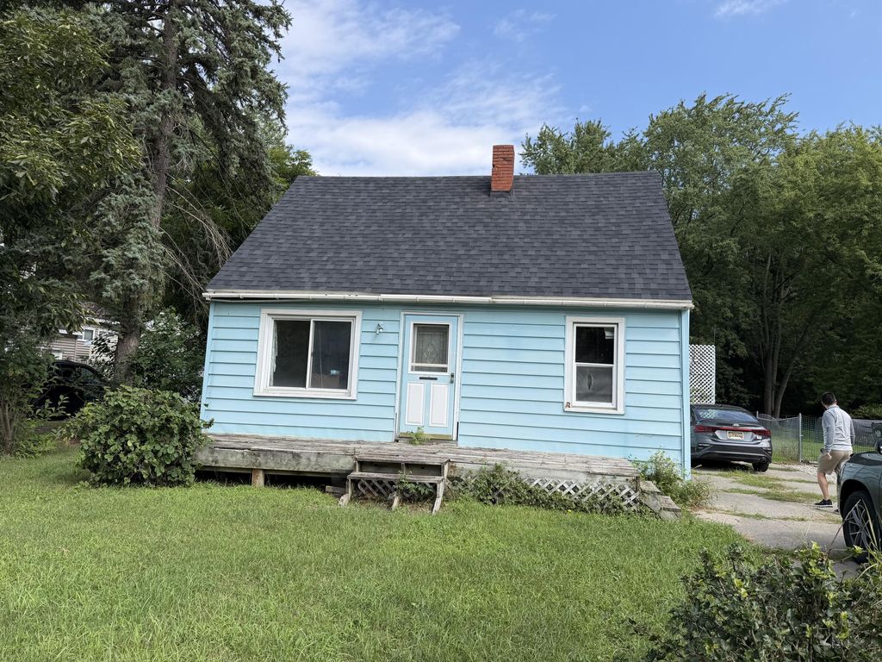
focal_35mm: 24
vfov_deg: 56.8
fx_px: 612
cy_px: 331
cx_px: 441
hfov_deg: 71.6
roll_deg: -2.7
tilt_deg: +5.1
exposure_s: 1/2703
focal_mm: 6.76
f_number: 1.78
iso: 80
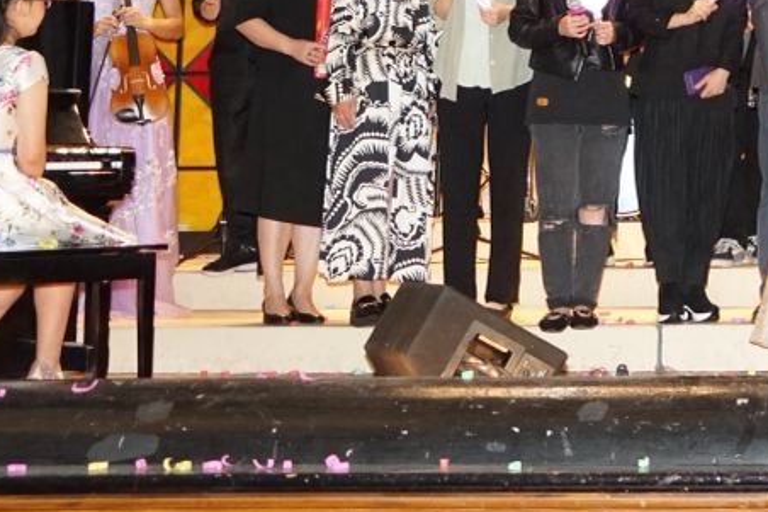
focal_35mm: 93
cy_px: -128
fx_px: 1983
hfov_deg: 20.1
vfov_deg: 14.2
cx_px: 1002
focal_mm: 30
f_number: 4
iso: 2500
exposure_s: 1/125
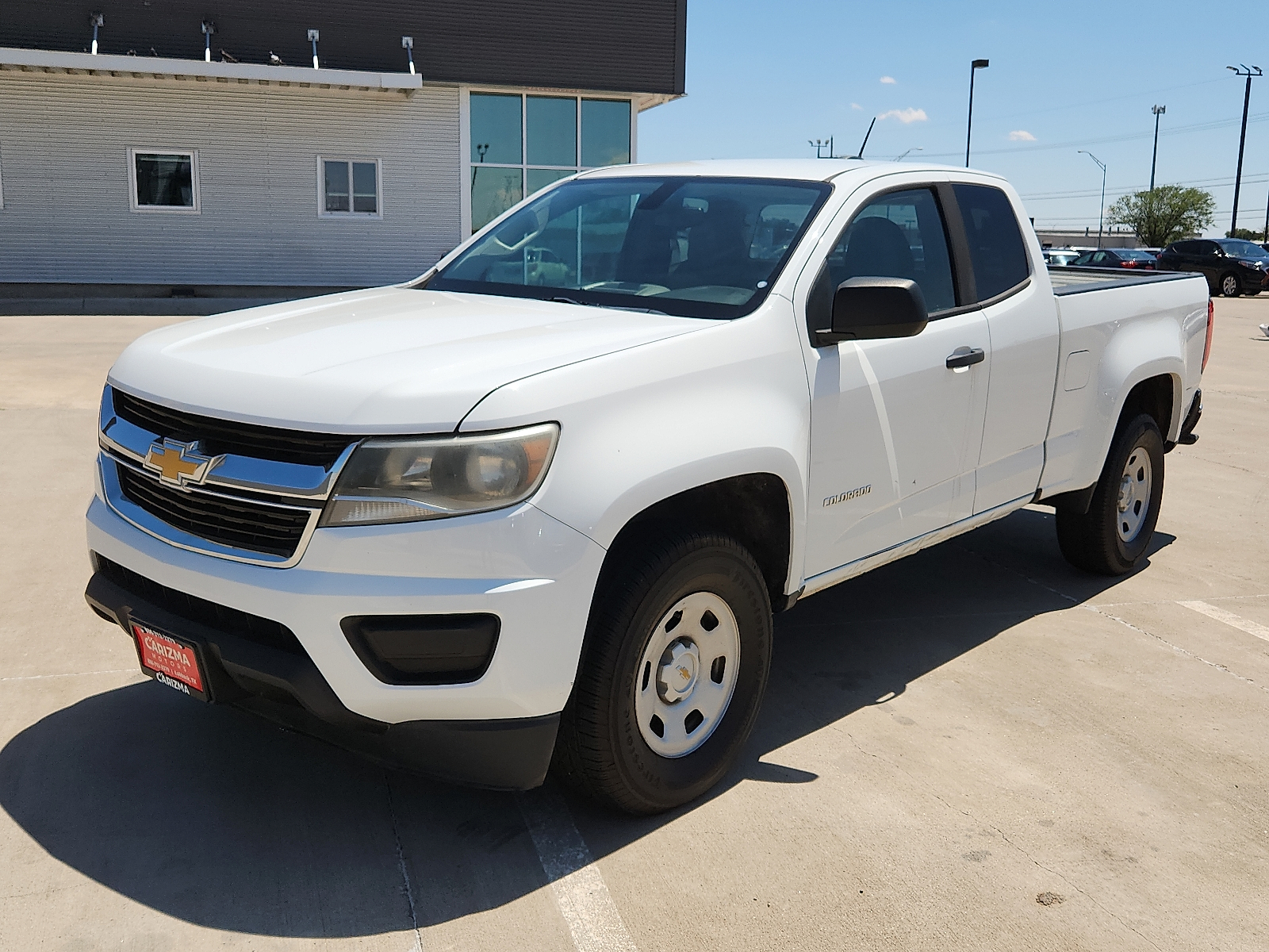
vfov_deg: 58.9
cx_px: 634
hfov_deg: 73.9
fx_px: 843
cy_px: 476
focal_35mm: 23
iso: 50
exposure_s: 1/2500
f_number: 1.8
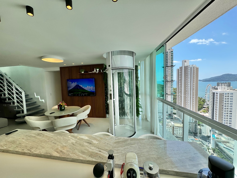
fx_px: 96
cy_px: 89
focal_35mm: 14
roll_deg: +2.4
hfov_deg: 102.1
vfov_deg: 85.7
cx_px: 118
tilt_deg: -3.4
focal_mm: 2.22
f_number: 2.2
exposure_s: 1/451
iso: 40
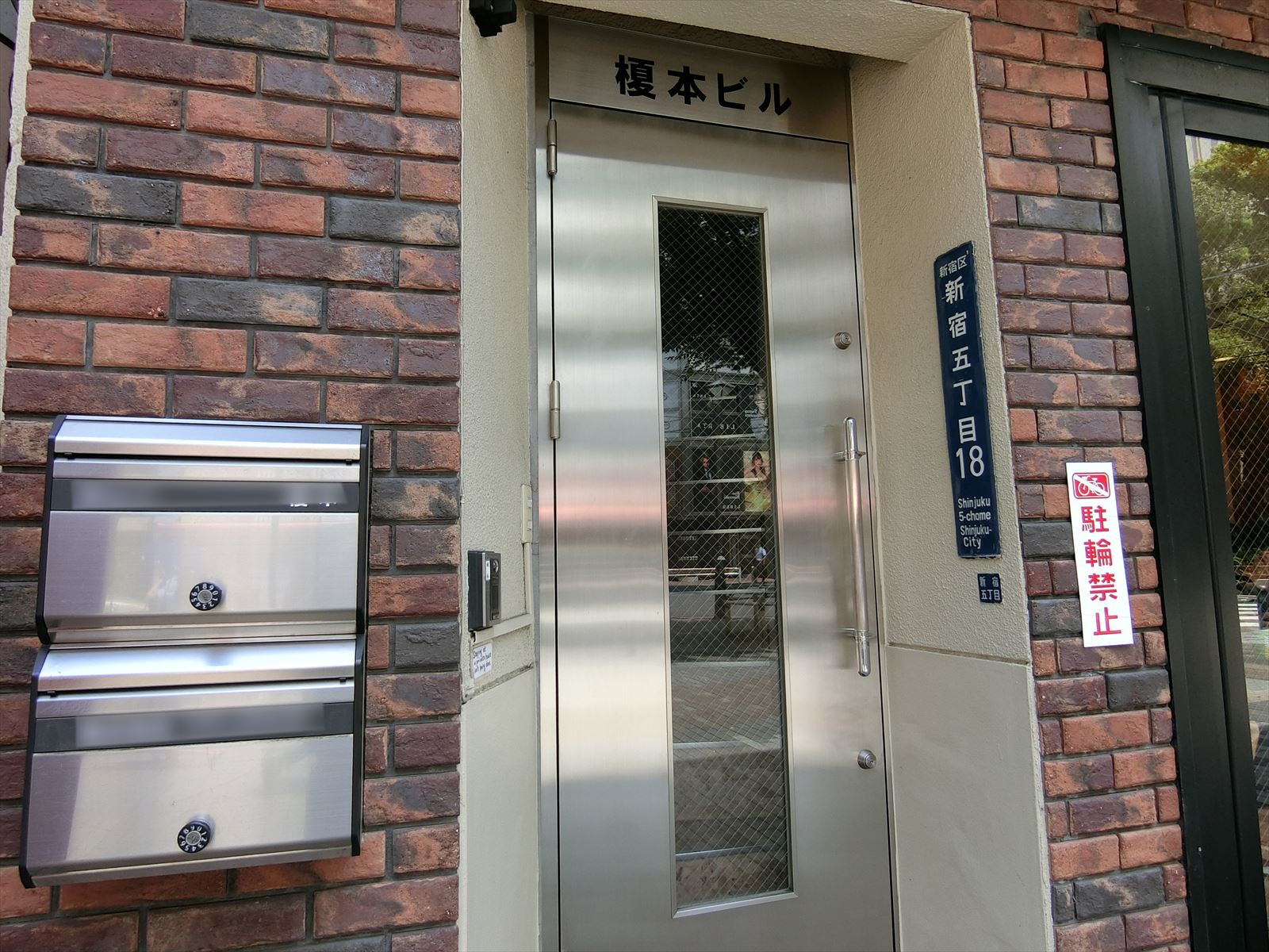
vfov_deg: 68.7
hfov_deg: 84.7
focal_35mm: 19
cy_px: 476
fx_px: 697
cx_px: 634
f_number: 2.7
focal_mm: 4.06
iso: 80
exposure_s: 1/320
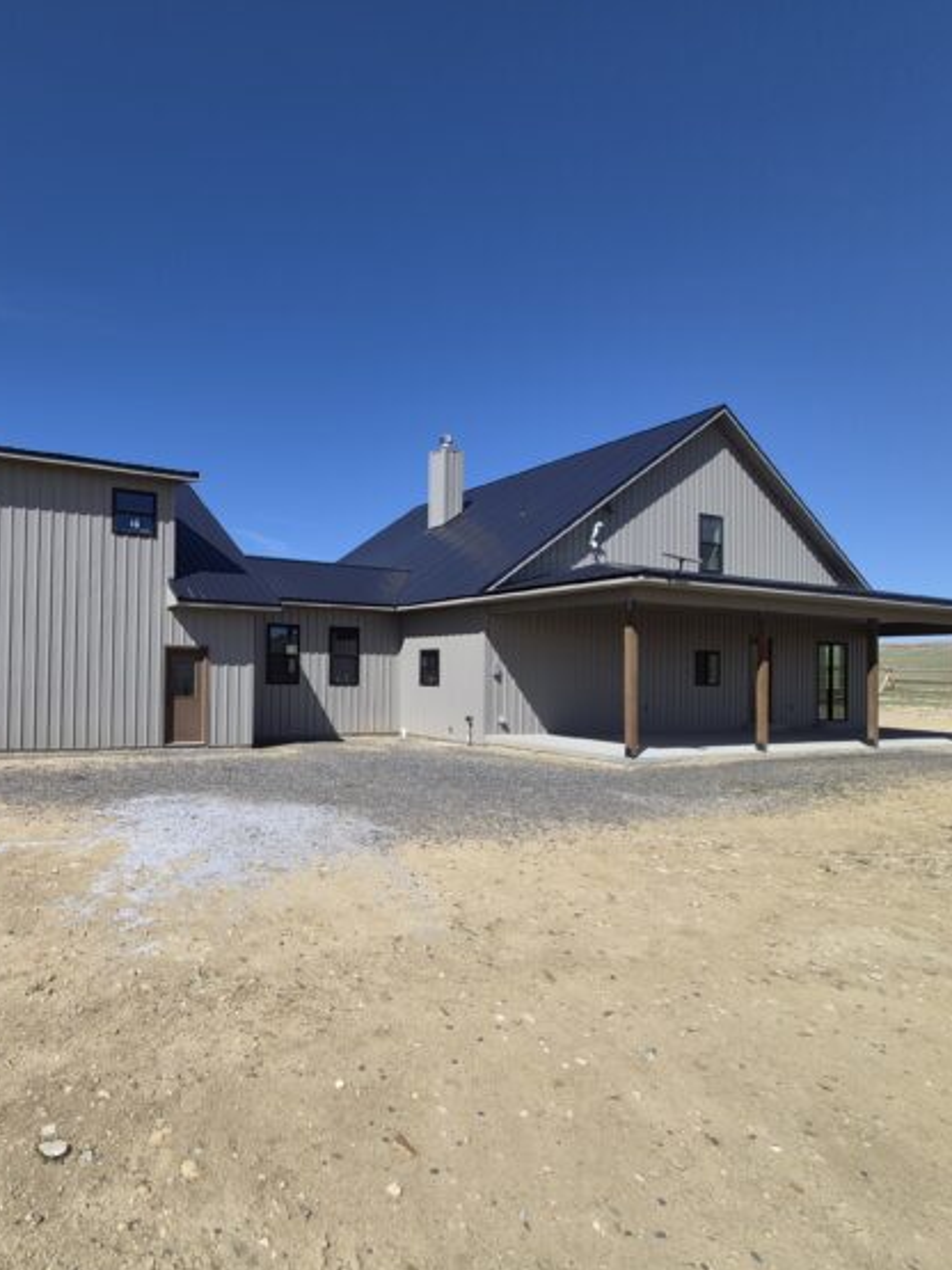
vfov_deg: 87.8
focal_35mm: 18
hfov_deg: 66.6
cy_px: 634
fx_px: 660
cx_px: 227
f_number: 2.2
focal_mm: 1.74
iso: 40
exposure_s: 1/2448
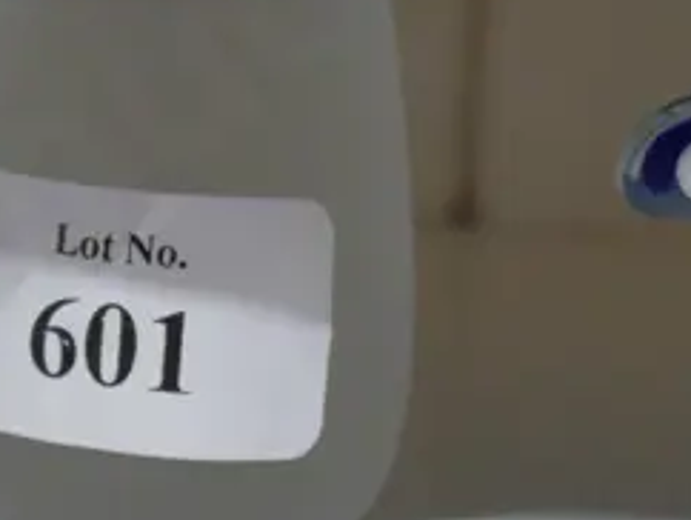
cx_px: 200
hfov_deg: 11.7
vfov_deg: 8.8
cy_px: 73
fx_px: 3377
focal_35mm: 169
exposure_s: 1/60
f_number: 4.4
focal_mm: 20
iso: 250
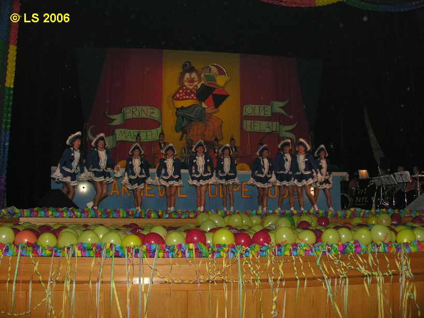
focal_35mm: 35
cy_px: 159
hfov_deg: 52.6
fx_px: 429
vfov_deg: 40.7
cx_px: 212
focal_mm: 8.9
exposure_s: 1/60.1
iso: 100
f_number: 4
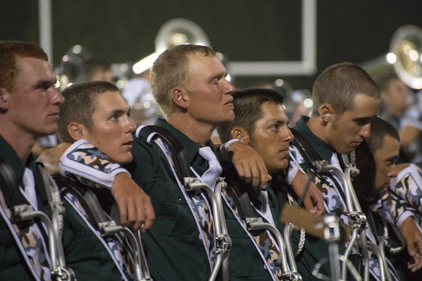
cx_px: 229
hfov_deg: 7.9
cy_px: 128
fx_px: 3055
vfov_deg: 5.3
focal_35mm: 261
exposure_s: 1/160
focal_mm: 240
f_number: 5.3
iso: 8000
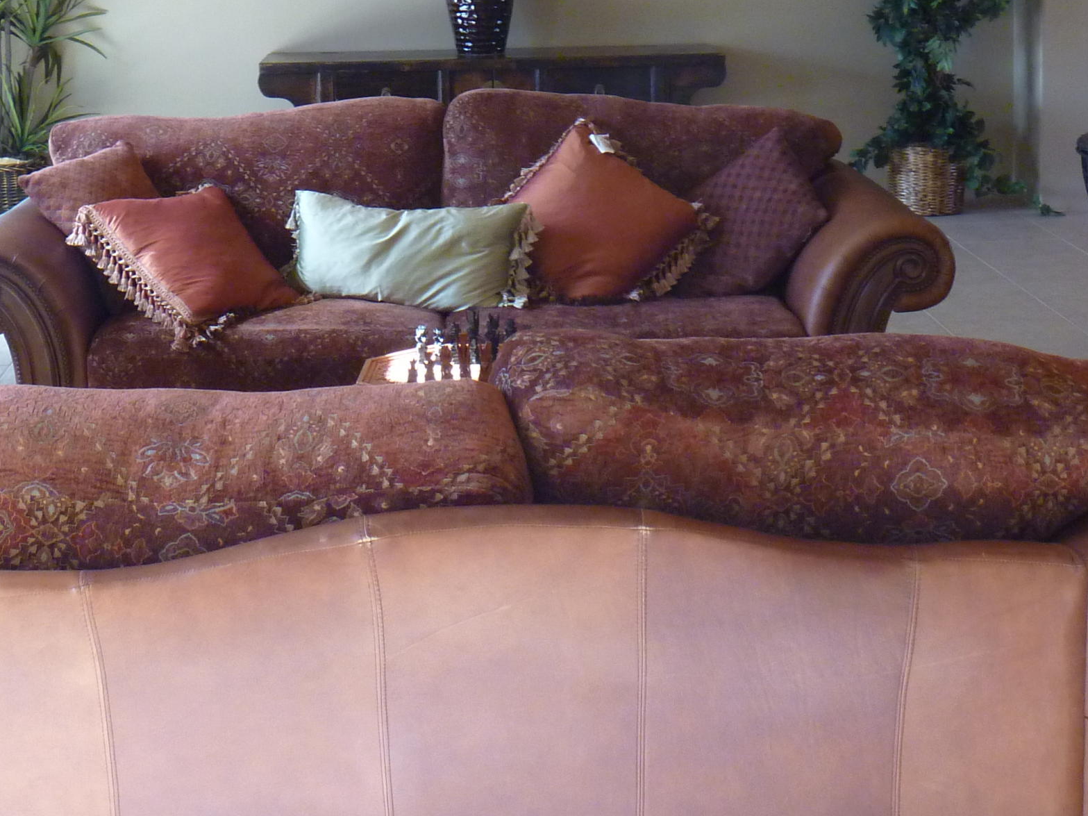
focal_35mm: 67
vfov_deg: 21.3
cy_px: 47
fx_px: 2106
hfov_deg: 29.0
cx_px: 503
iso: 250
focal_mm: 6.3
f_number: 3.5
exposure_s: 1/30
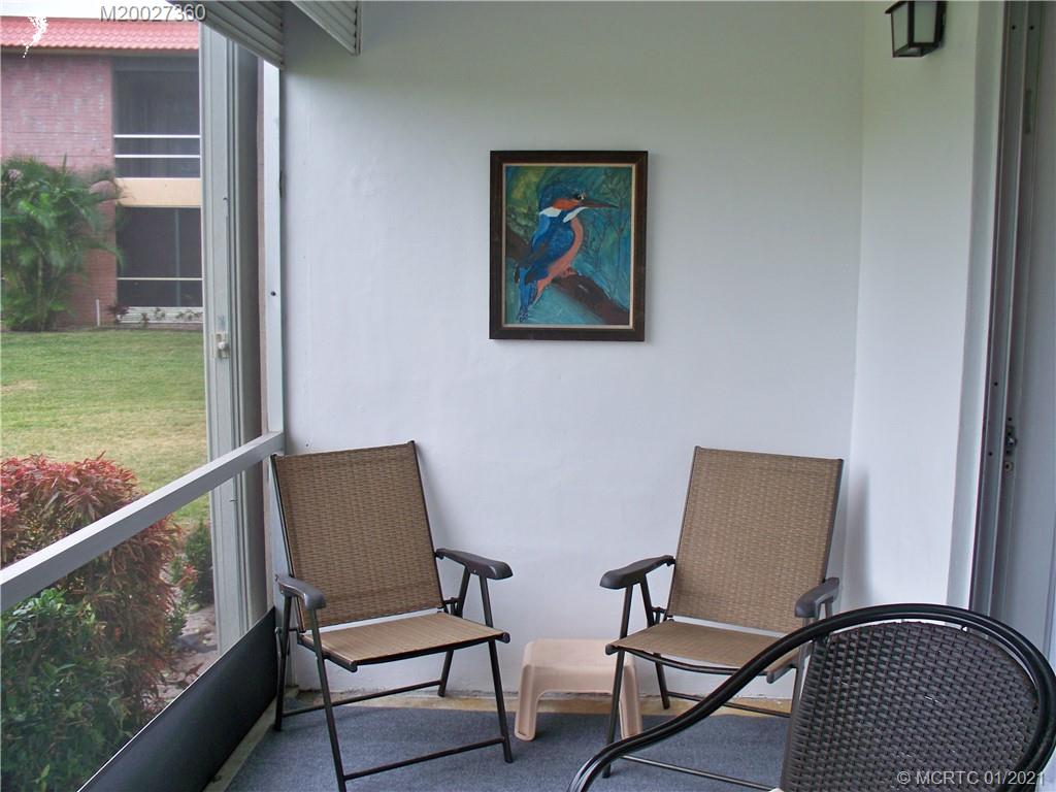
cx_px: 528
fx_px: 1068
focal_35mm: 35
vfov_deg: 40.7
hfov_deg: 52.6
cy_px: 396
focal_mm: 7.54
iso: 80
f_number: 2.8
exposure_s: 1/50
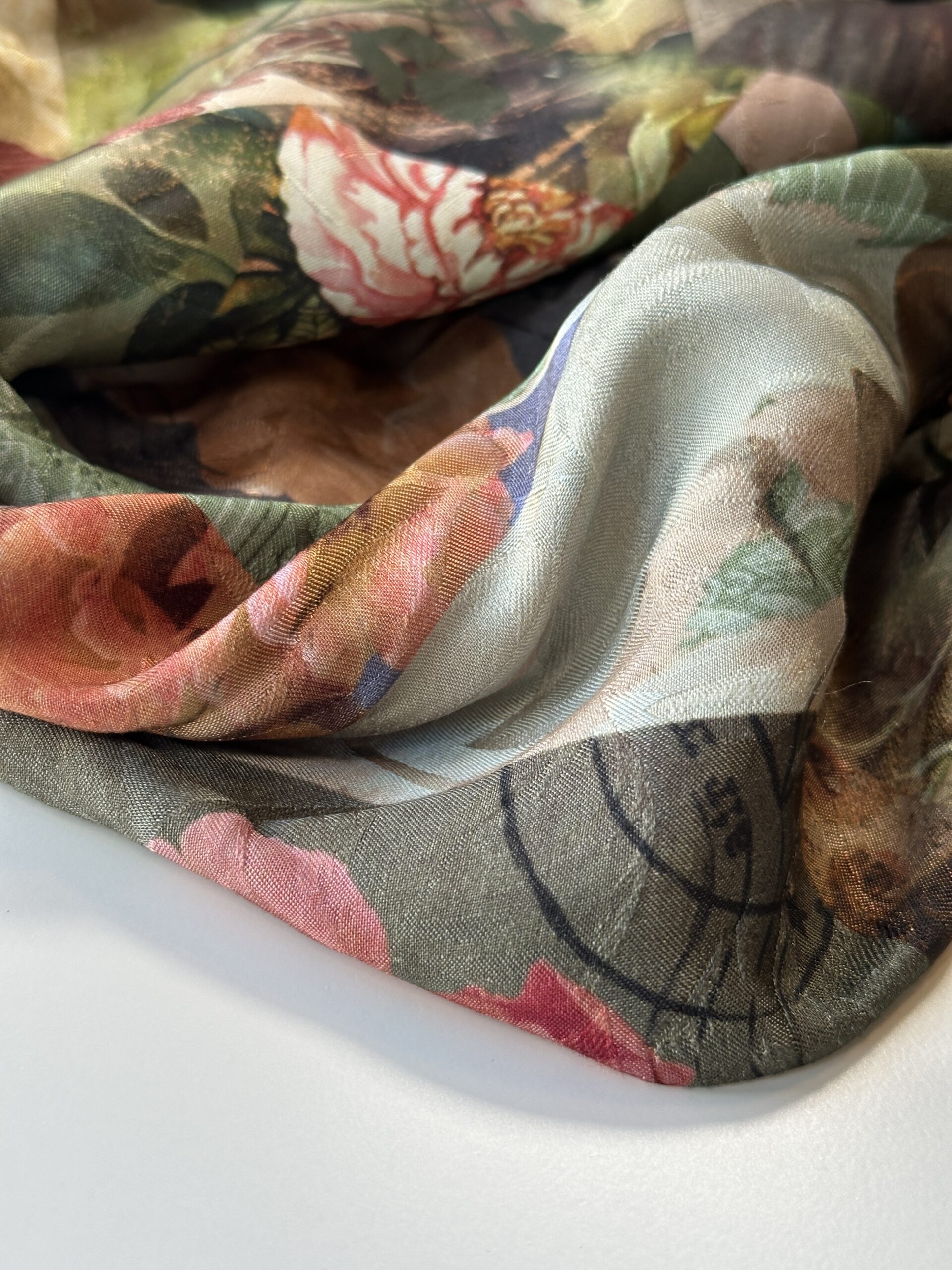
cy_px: 635
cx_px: 476
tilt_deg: -40.0
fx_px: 1760
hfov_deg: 30.3
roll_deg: -7.2
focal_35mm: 48
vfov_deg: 39.7
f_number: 1.78
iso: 64
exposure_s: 1/121
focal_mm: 6.86
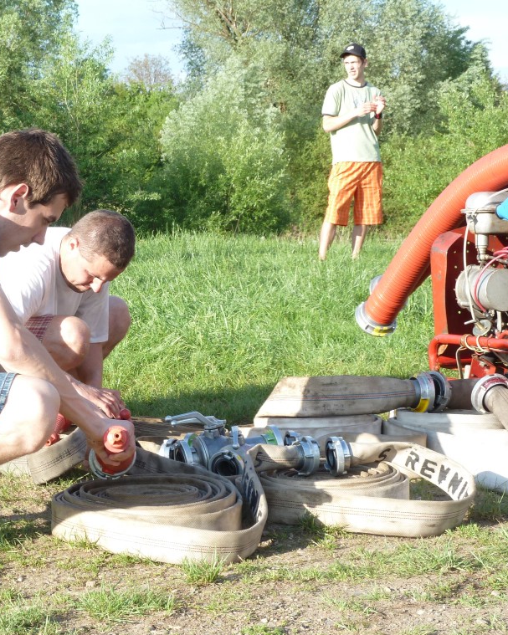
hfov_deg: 18.3
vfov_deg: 23.0
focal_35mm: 83
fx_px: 1560
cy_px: 320
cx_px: 86
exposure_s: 1/160
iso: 80
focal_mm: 10.3
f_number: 4
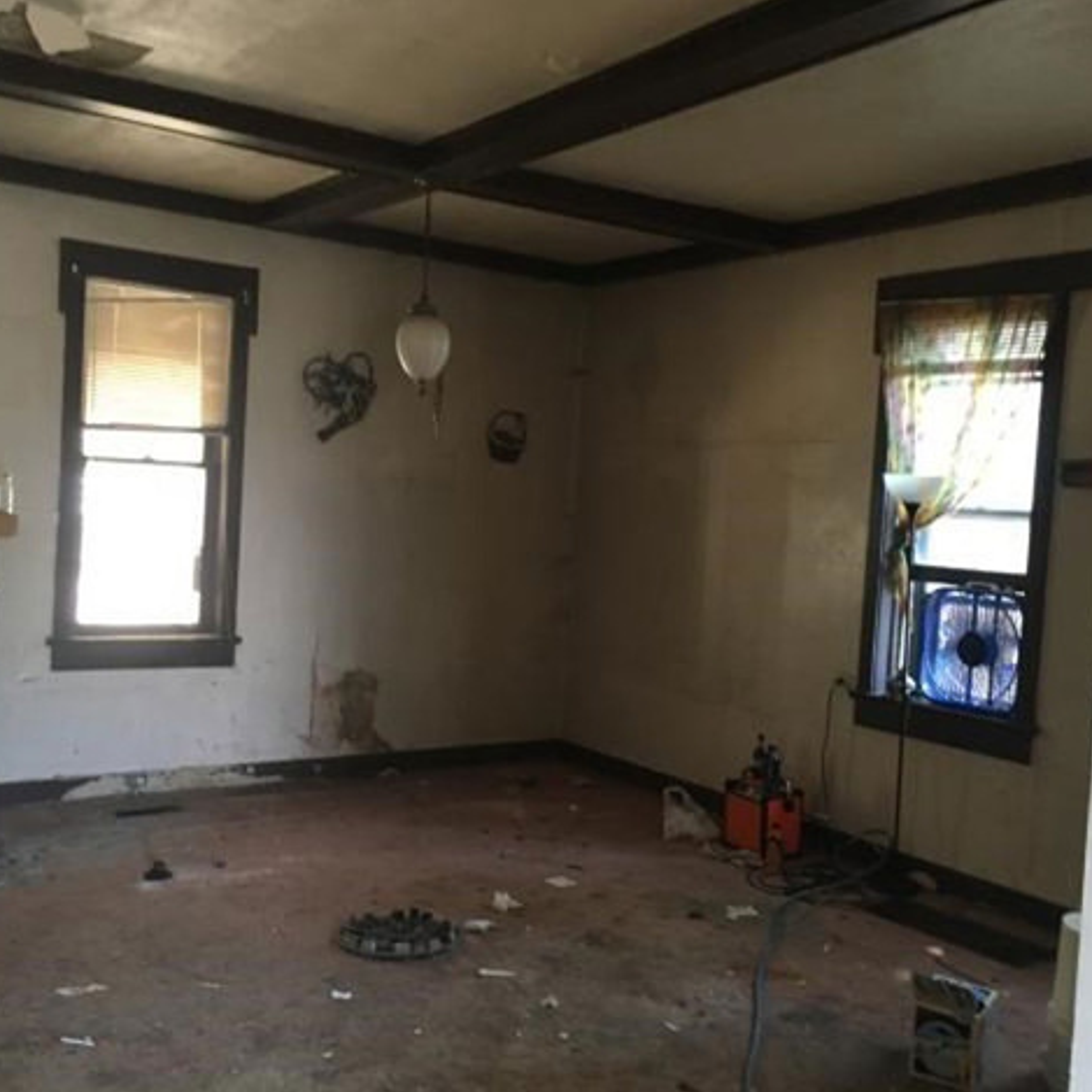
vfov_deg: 47.2
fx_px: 1249
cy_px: 552
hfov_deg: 47.2
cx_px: 526
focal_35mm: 35
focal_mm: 4.15
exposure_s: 1/30
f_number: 2.2
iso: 160
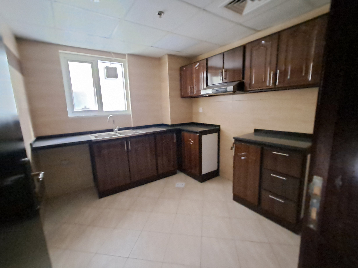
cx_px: 179
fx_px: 165
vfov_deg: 78.1
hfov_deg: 94.5
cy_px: 134
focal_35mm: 16
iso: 1250
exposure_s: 1/7
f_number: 2.2
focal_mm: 1.64
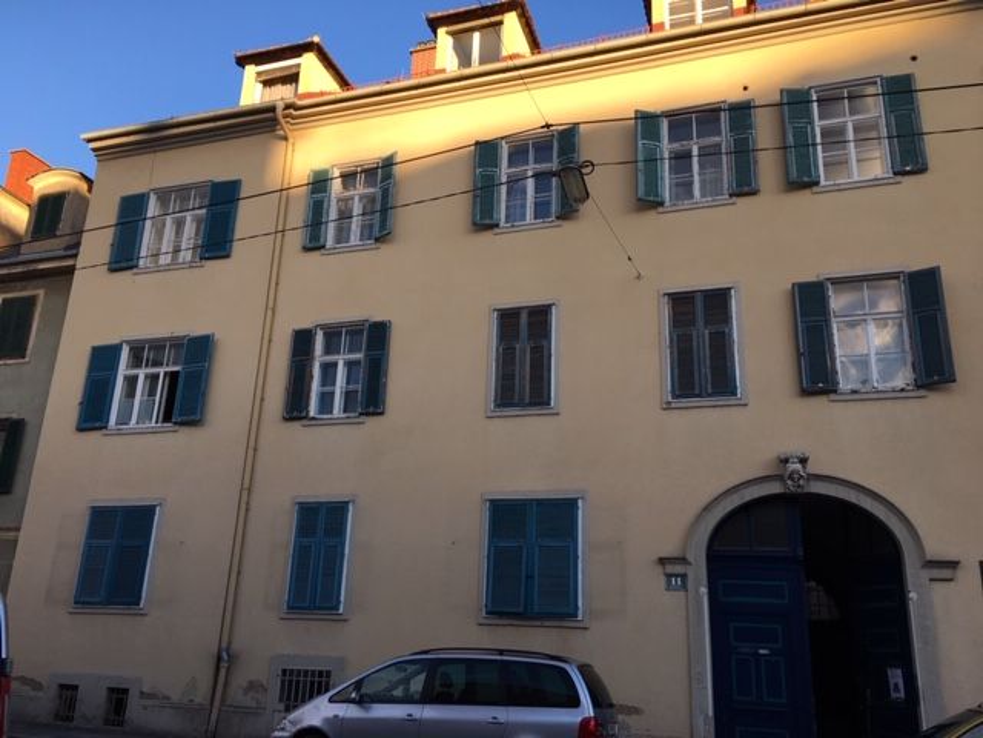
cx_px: 492
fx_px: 824
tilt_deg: +18.5
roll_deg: -3.1
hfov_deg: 61.7
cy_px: 369
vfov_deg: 48.2
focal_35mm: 29
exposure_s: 1/363
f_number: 2.2
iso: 25
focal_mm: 4.15
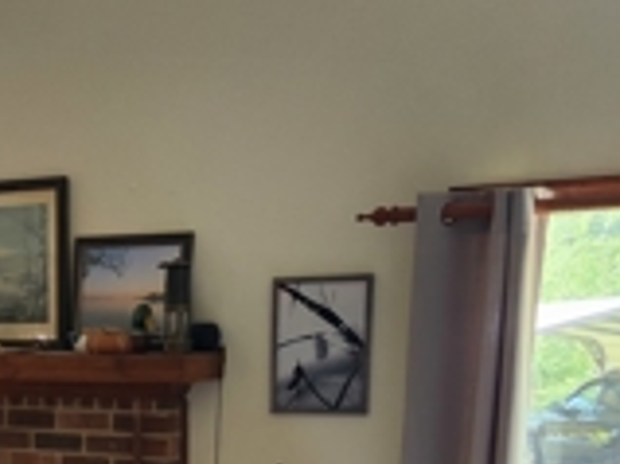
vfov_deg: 17.0
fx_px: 1378
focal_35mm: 77
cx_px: 21
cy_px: 733
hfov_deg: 24.4
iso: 160
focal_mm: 5.4
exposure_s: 1/120
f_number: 1.8
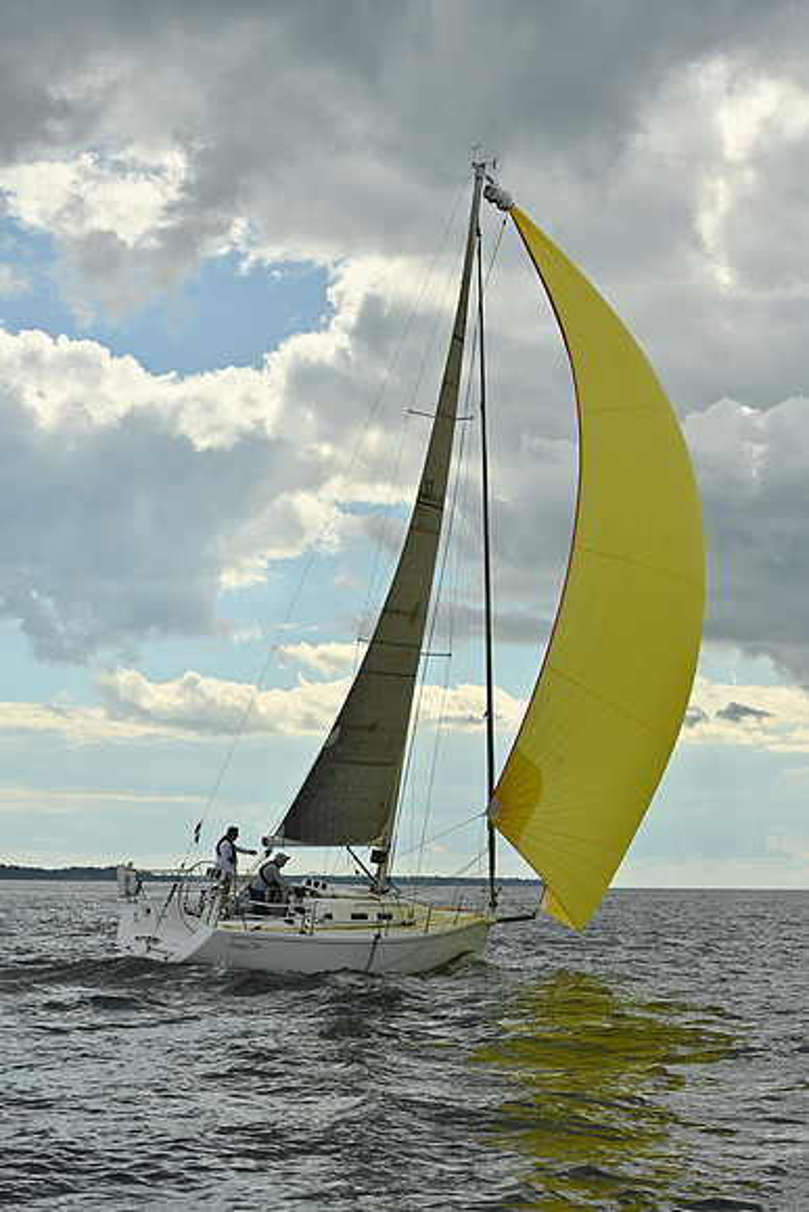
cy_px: 606
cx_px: 404
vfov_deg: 28.8
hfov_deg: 19.5
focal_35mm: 70
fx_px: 2358
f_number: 10
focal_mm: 70
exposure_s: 1/800
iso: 250
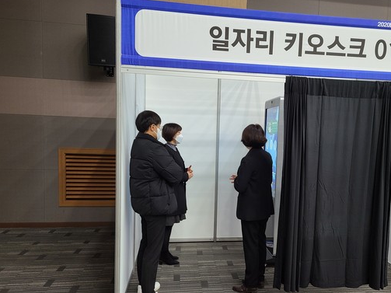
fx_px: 350
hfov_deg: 58.0
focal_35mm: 31
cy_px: 154
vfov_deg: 45.4
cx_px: 231
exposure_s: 1/59
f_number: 1.8
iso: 200
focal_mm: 5.4
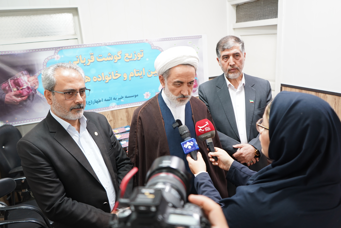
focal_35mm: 28
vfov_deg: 46.4
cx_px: 170
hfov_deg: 65.5
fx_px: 265
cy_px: 114
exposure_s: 1/30
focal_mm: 28
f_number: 3.5
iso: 640
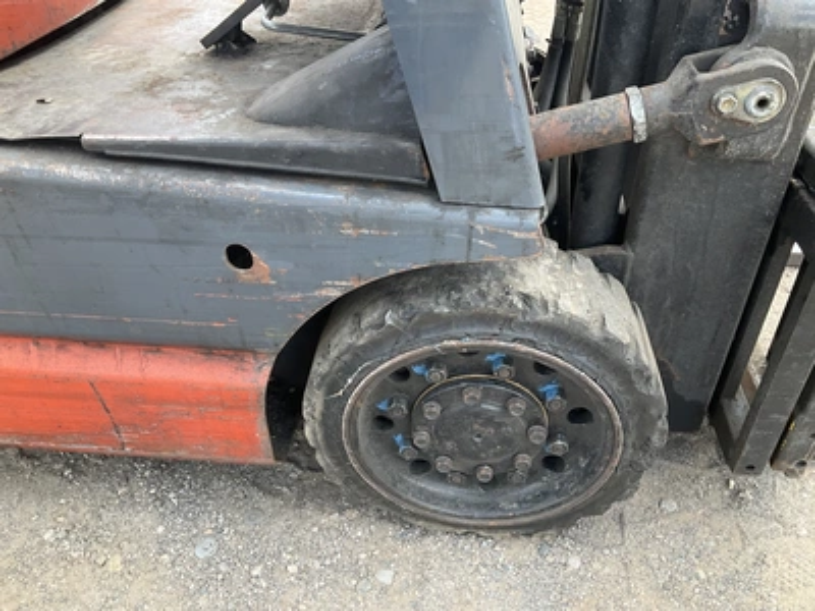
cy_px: 306
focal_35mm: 29
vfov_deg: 48.2
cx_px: 408
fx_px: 683
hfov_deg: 61.7
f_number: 1.8
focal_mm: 3
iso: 25
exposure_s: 1/144
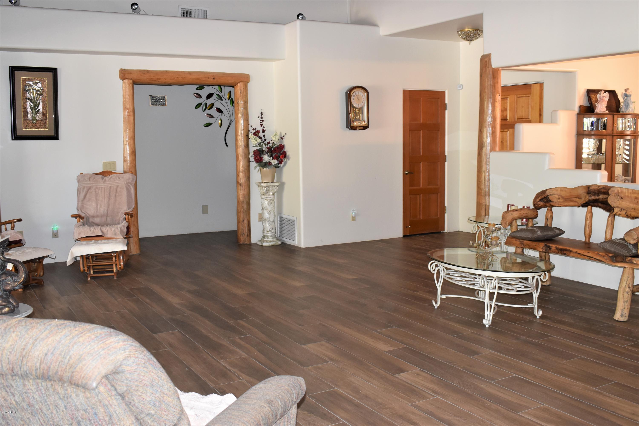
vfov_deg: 36.9
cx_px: 320
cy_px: 213
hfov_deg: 53.1
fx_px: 639
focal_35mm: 36
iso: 800
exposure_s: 1/30
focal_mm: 24
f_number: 5.6
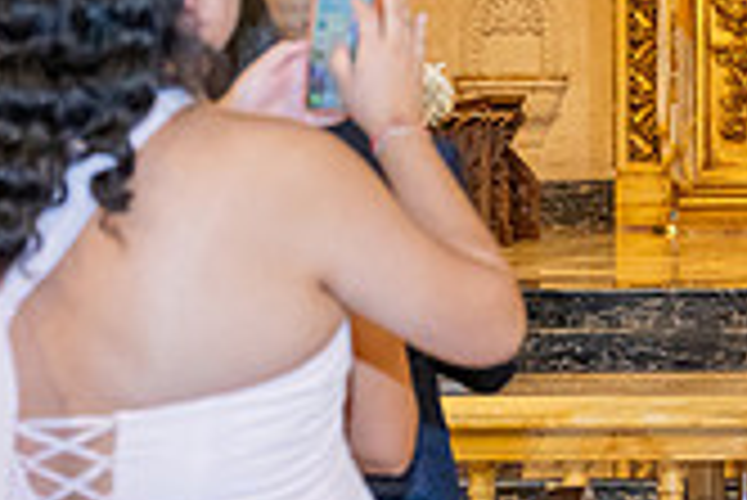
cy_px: 34
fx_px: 3406
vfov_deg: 8.4
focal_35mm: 164
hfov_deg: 11.8
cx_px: 1238
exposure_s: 1/200
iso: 2000
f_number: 3.5
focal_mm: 47
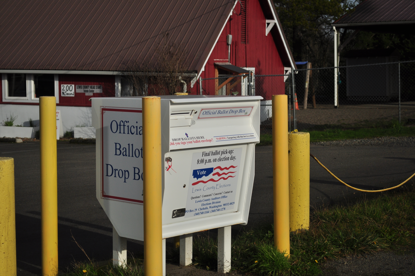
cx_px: 208
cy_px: 138
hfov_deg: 27.0
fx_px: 864
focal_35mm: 75
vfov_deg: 18.1
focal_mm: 50
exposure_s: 1/4000
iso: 200
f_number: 5.6
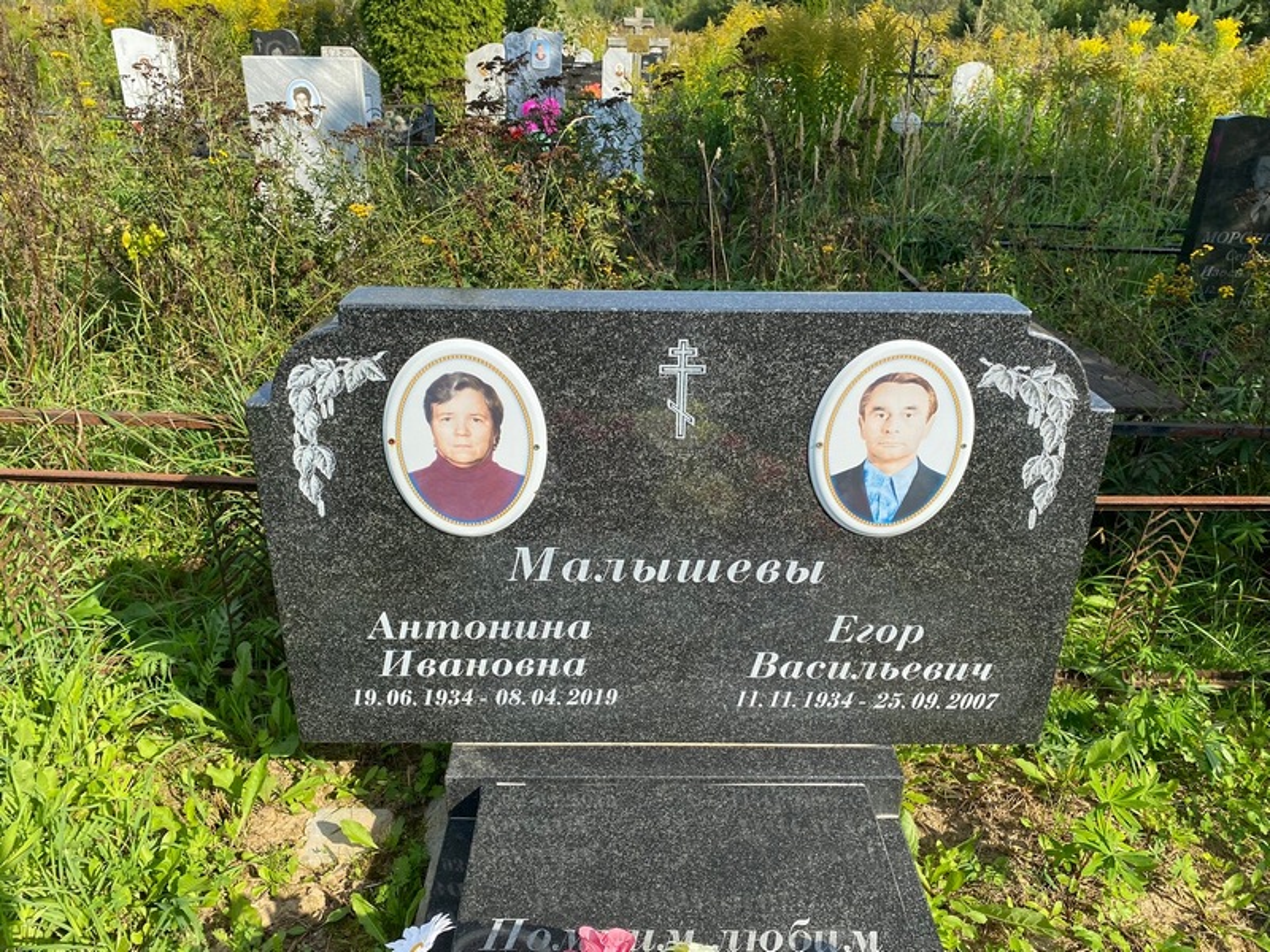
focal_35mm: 26
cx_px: 635
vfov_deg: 53.1
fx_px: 954
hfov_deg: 67.3
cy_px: 476
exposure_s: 1/2183
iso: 32
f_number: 1.8
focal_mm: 4.25
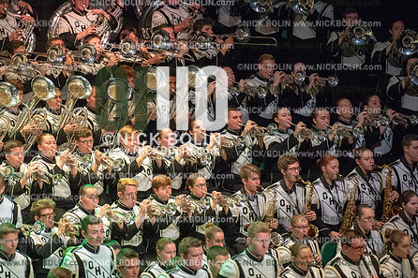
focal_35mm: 260
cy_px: 110
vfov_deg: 5.3
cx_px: 161
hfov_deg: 7.9
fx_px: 3018
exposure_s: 1/2000
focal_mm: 200
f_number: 2.8
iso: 8000
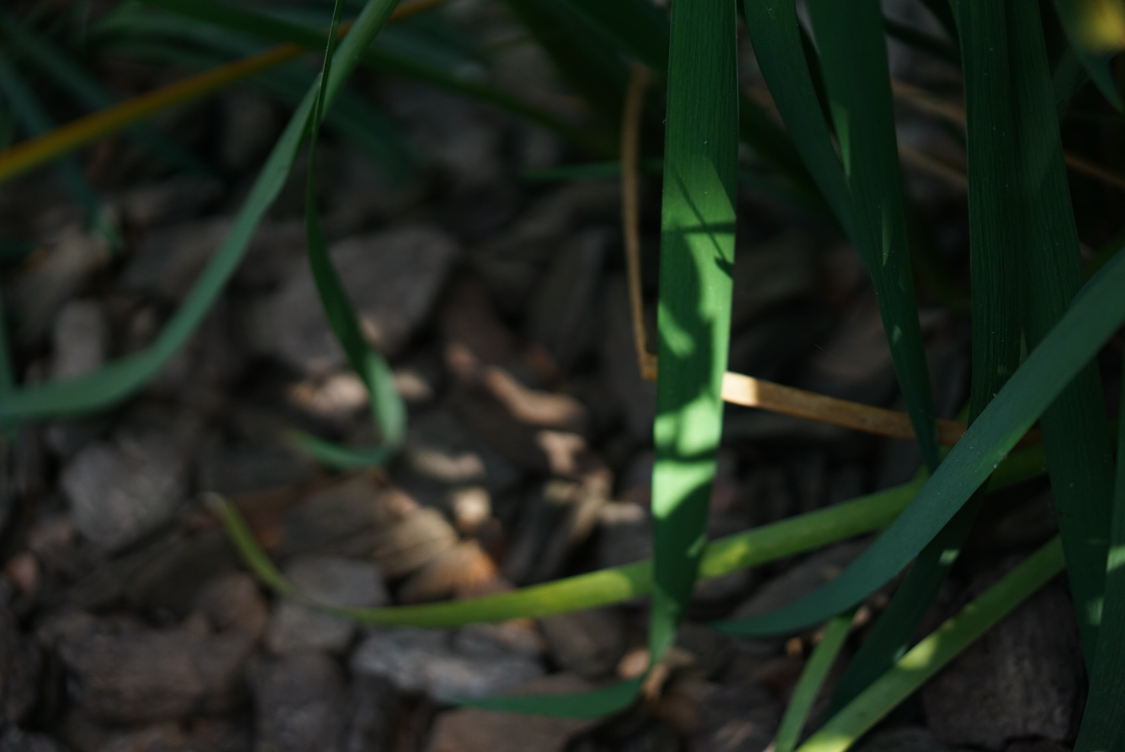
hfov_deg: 36.2
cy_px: 376
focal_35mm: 55
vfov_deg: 24.7
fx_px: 1720
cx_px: 562
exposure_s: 1/5000
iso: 800
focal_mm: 55
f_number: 1.8
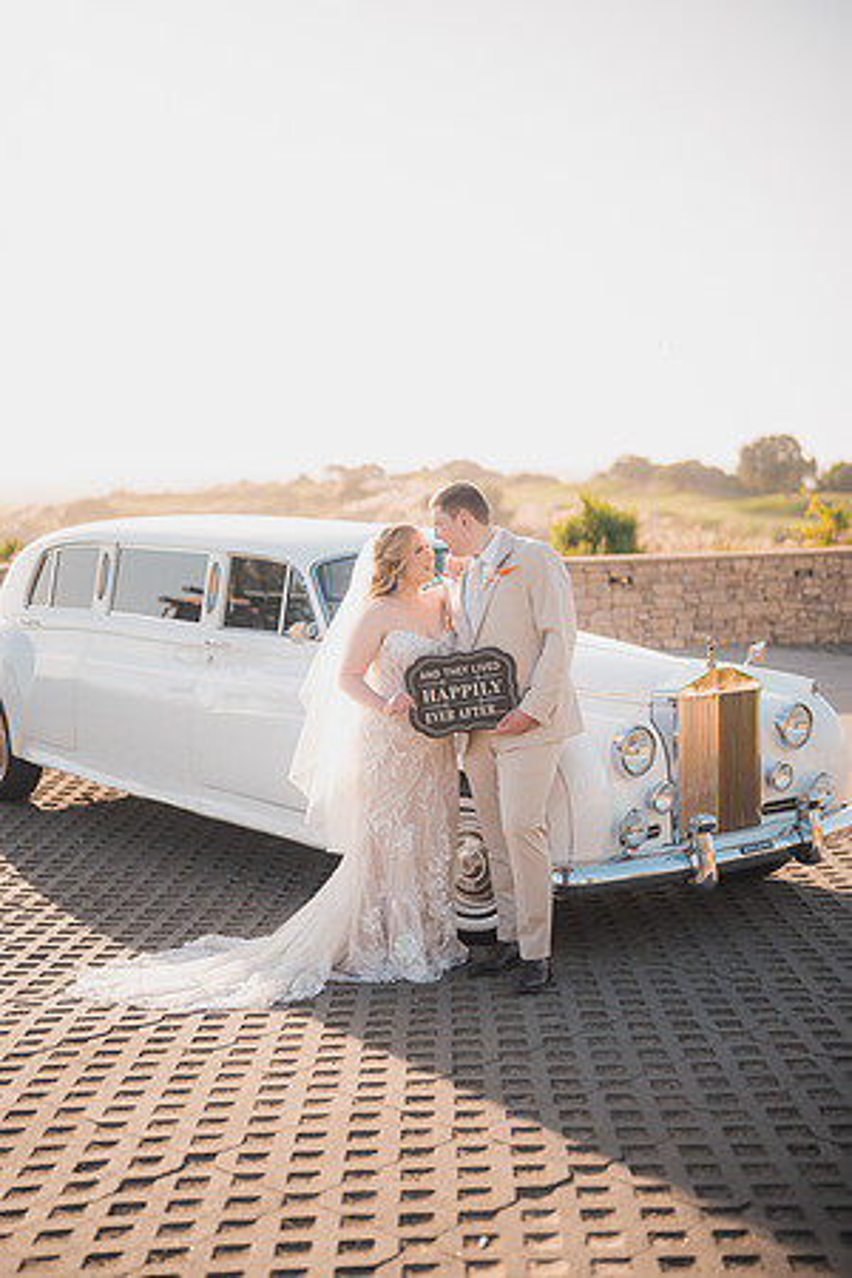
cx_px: 426
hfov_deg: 27.0
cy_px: 639
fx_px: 1775
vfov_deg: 39.6
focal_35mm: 50
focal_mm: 50
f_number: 1.2
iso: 200
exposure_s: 1/5000
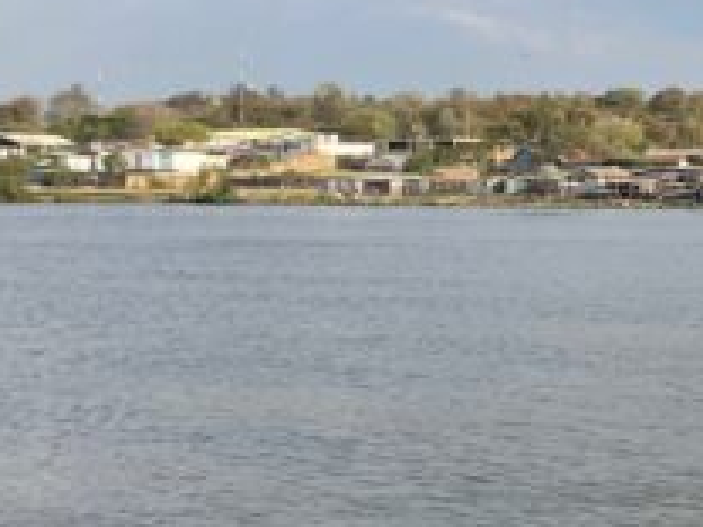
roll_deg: -0.6
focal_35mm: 75
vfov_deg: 19.6
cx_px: 787
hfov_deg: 24.2
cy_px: 220
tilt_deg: -1.1
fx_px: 1523
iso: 32
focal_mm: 4.2
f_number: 1.6
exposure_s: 1/1642
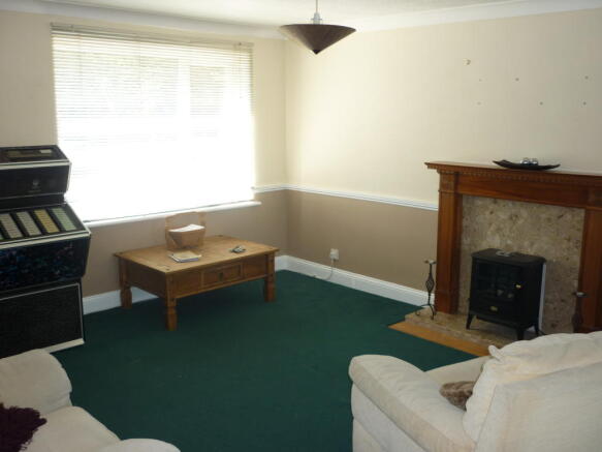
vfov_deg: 42.9
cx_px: 301
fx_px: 574
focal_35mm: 33
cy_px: 226
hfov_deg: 55.4
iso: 100
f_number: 2.8
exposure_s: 1/40
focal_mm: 5.5
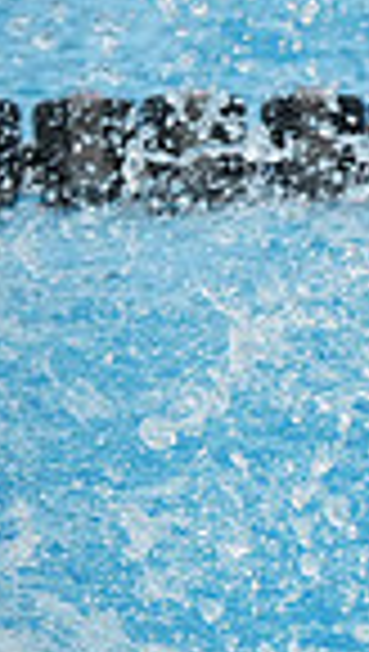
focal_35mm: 448
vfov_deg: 4.8
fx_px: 7761
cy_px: 281
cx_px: 1292
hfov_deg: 2.7
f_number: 4
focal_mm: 107
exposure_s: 1/1250
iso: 5000
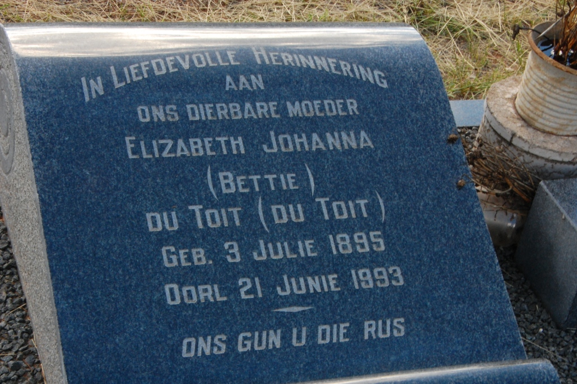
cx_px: 288
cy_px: 192
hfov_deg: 24.6
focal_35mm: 82
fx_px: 1321
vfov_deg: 16.5
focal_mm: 55
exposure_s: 1/30
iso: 800
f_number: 22
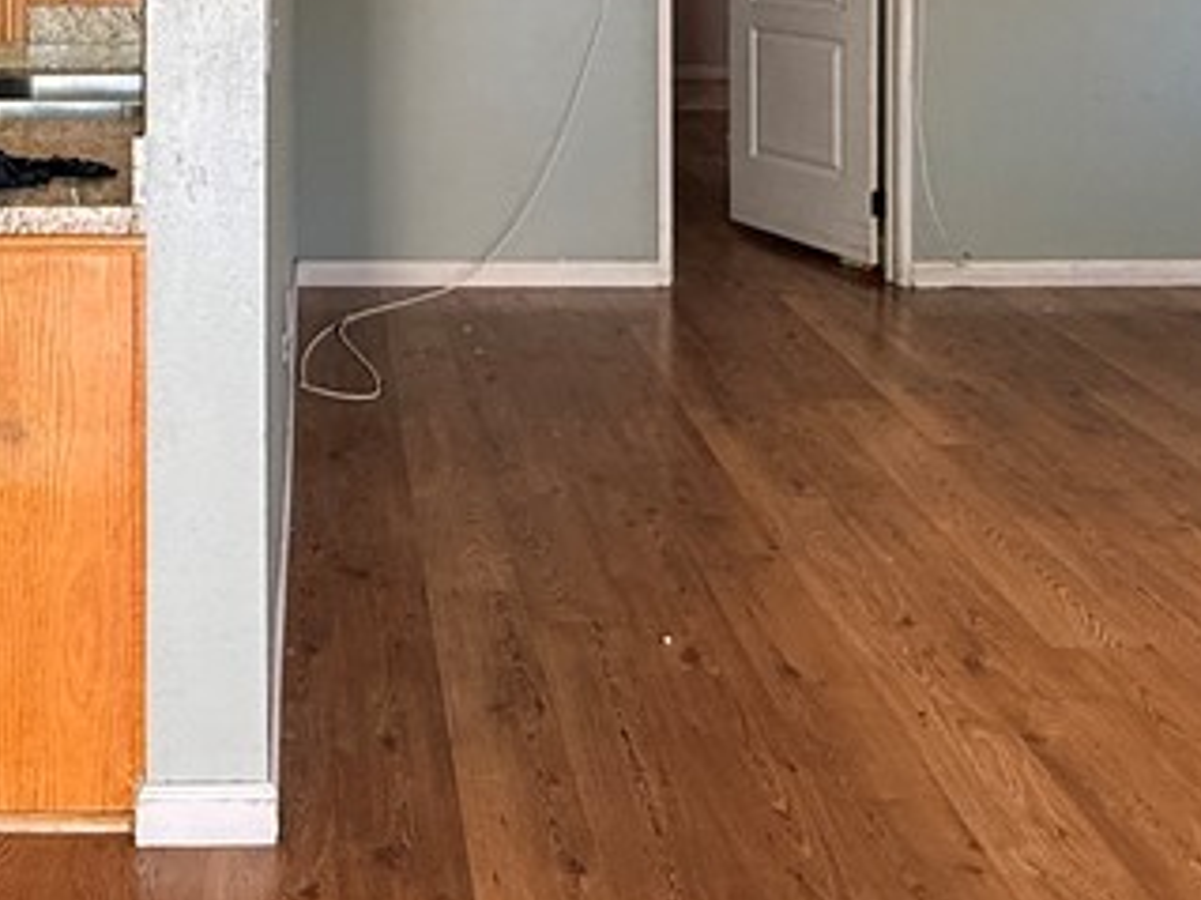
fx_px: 1561
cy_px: -105
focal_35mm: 45
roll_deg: -0.3
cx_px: 346
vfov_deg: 28.9
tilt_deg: -1.3
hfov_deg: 41.2
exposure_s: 1/60
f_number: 2.2
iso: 200
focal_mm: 2.22
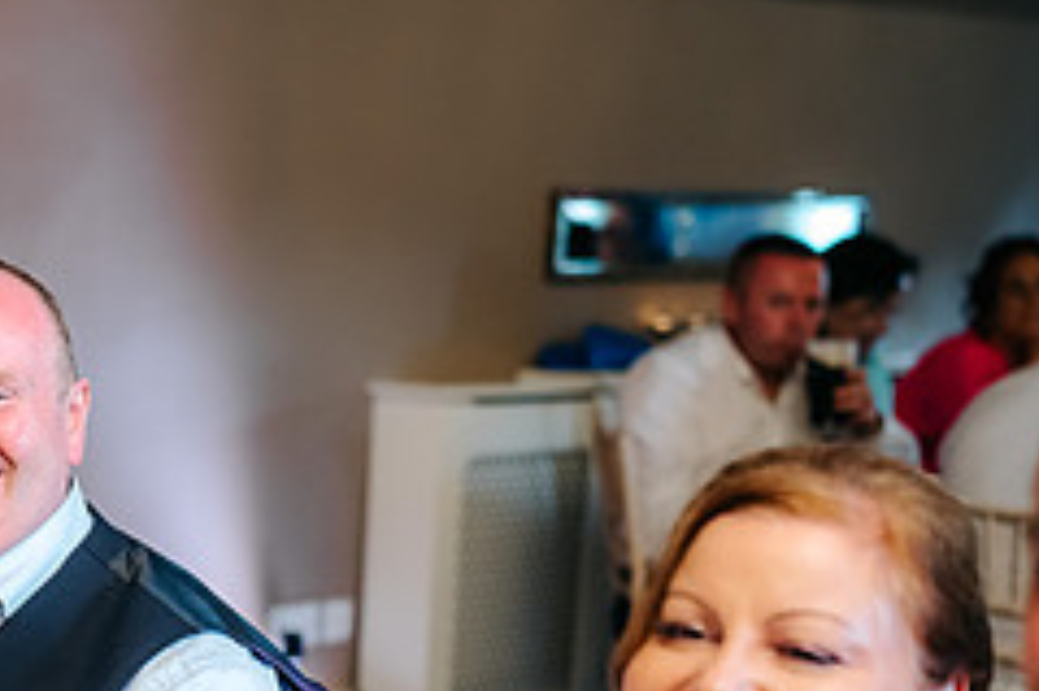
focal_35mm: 85
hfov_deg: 22.3
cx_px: -165
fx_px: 2451
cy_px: 541
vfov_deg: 16.0
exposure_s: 1/200
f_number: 1.8
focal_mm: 35
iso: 800
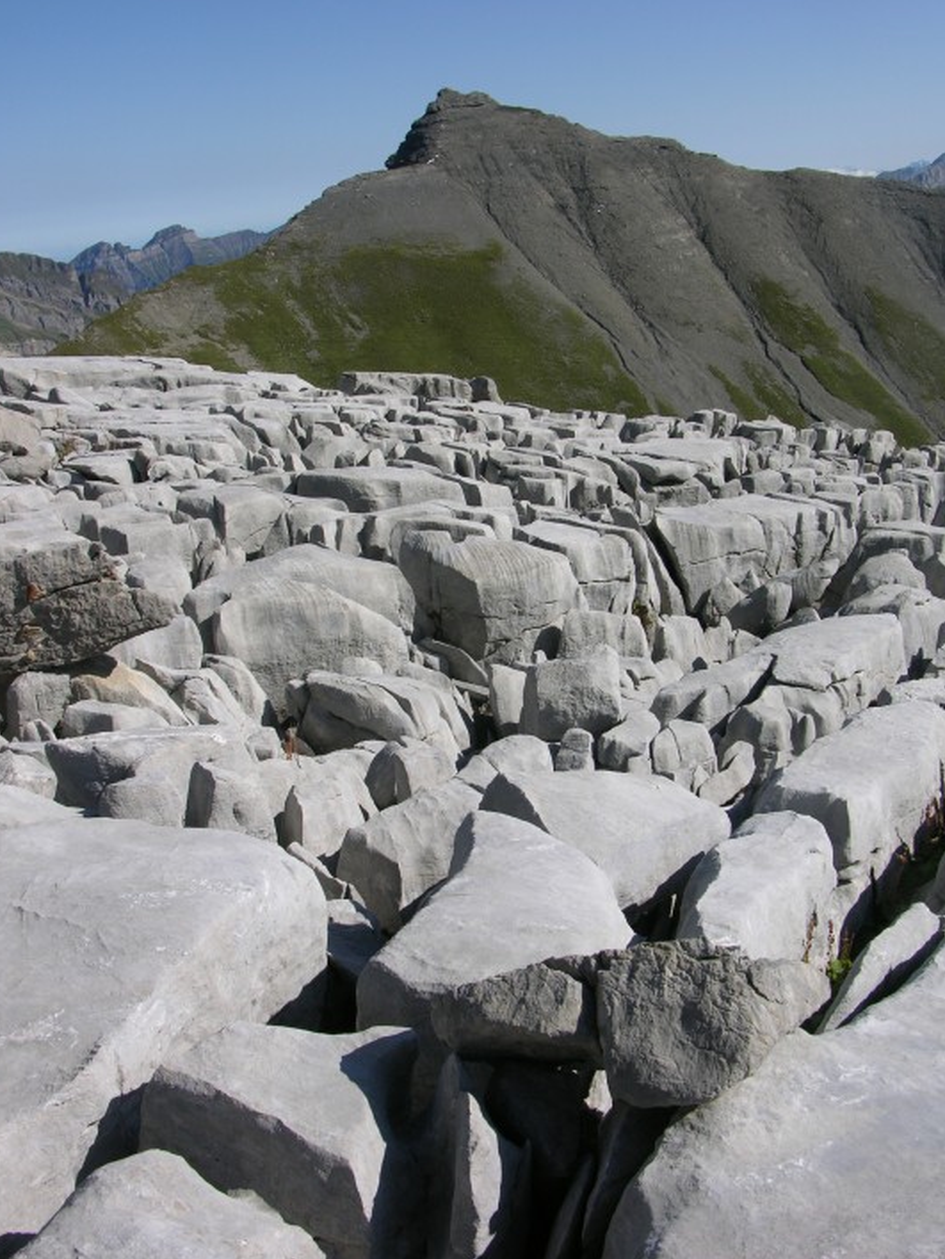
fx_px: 1382
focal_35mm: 38
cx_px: 491
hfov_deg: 37.7
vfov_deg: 49.0
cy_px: 636
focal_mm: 8.9
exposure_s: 1/272
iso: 50
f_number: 7.1
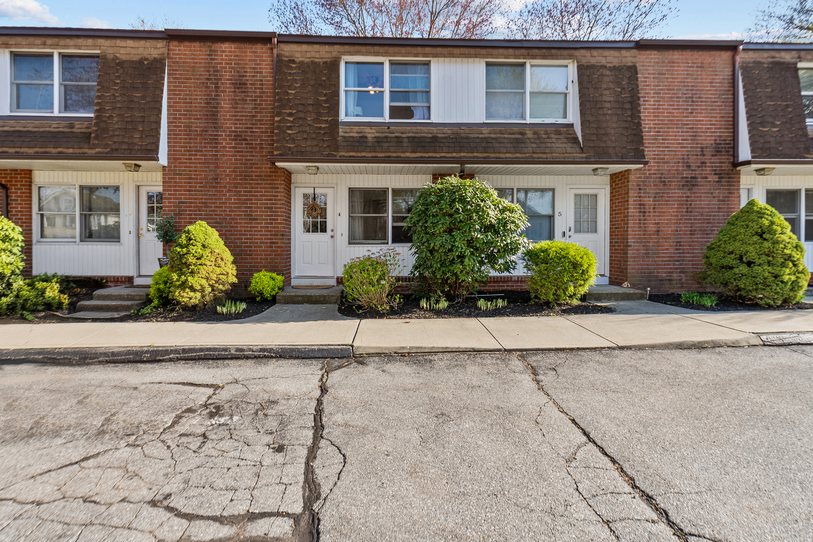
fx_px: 384
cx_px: 393
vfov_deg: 70.4
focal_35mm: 17
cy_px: 264
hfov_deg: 93.2
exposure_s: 1/60
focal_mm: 16
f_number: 8
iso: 320
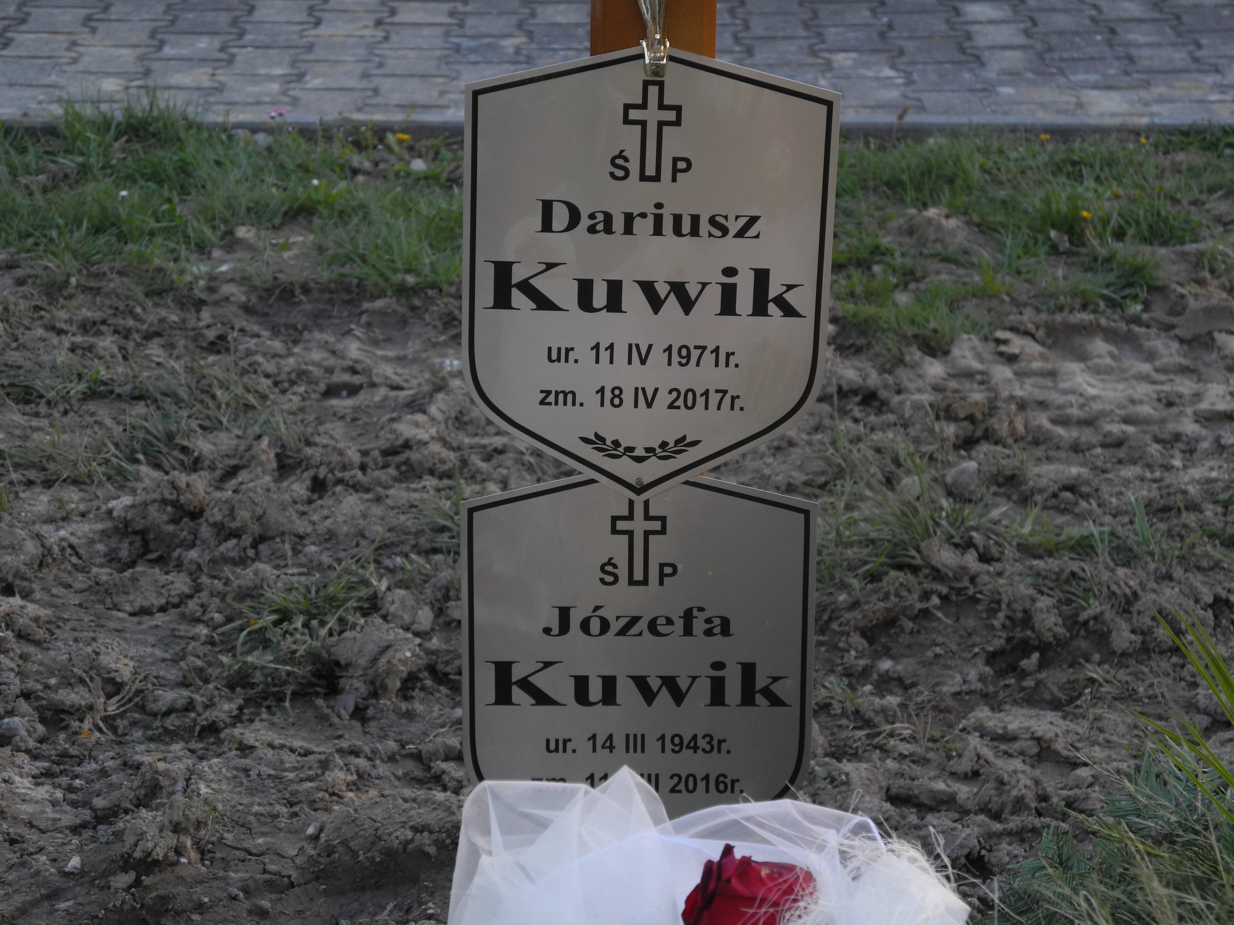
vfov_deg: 15.7
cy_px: 462
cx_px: 617
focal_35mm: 94
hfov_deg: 20.9
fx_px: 3351
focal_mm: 20.1
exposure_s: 1/50
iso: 100
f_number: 4.5
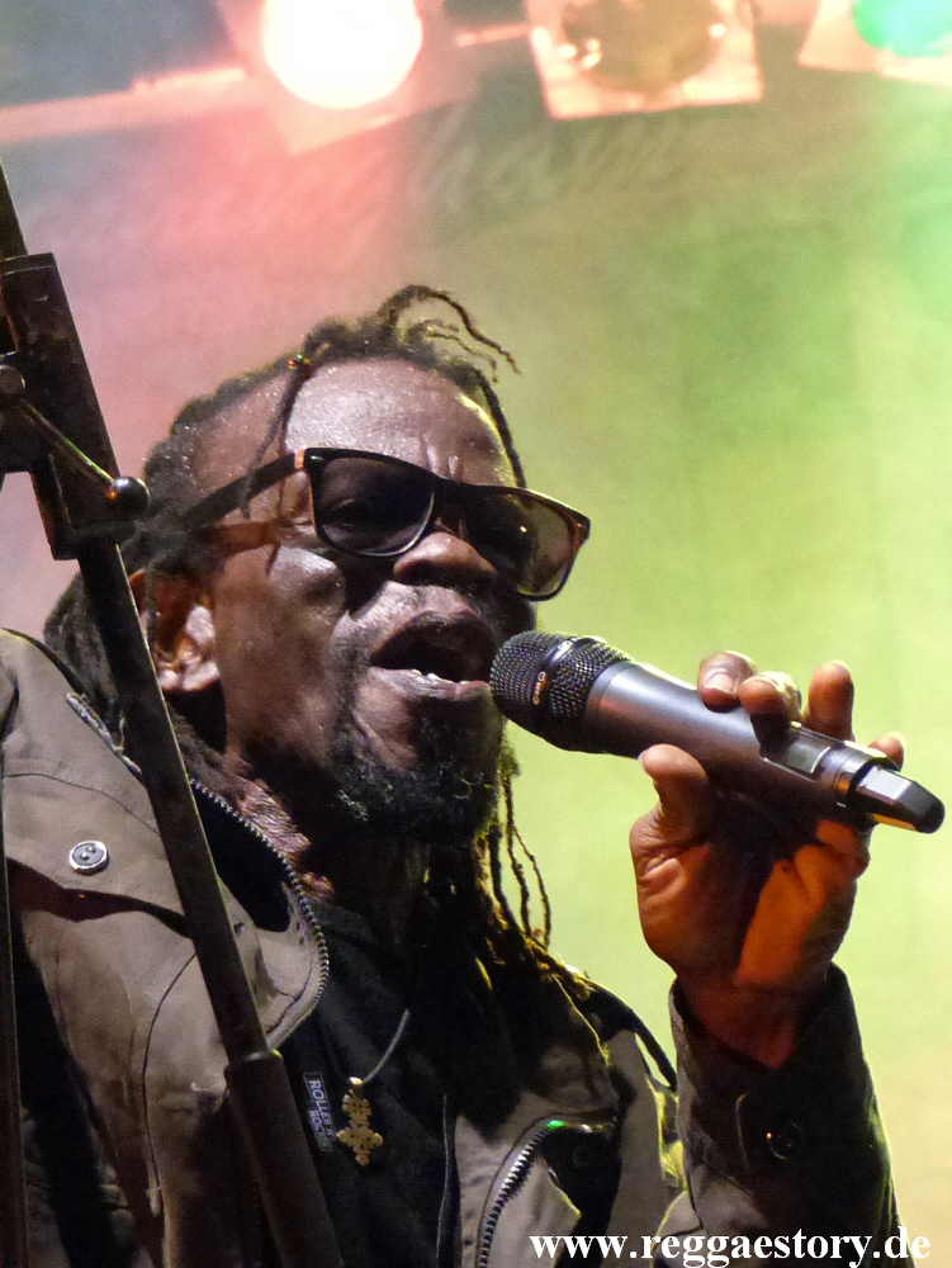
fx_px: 4433
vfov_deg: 16.3
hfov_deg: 12.3
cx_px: 476
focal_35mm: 121
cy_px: 634
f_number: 2.8
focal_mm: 21.8
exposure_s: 1/160
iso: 1250
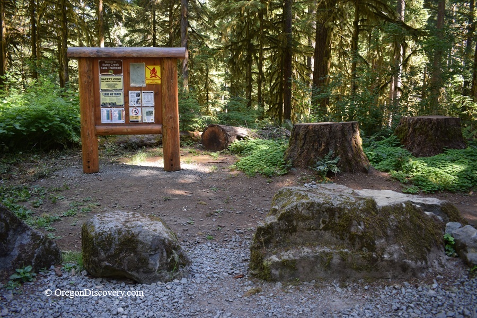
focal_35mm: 27
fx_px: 358
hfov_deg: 67.4
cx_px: 238
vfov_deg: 47.9
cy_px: 159
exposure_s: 1/80
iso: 400
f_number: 4.5
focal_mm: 18
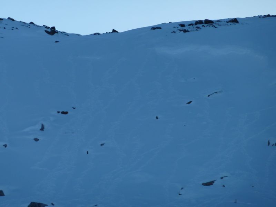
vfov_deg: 5.0
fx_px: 2392
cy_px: 104
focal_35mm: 300
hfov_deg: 6.6
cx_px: 138
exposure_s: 1/500
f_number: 5.6
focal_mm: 49.2
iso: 80
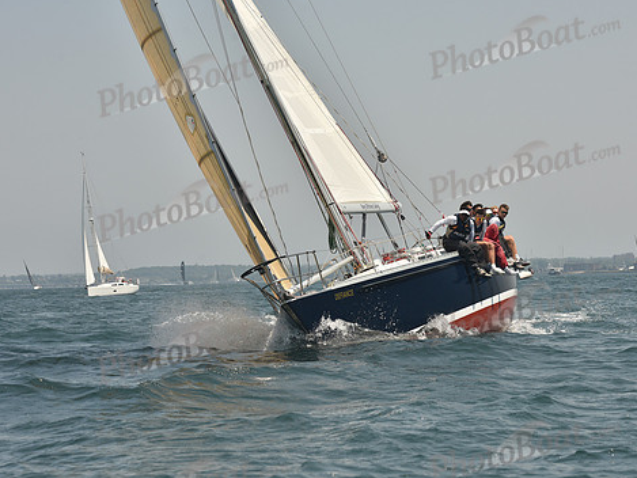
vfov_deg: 12.5
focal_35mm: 119
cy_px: 259
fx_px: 2190
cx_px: 360
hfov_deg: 16.5
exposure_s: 1/640
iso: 250
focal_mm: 100
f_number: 7.1
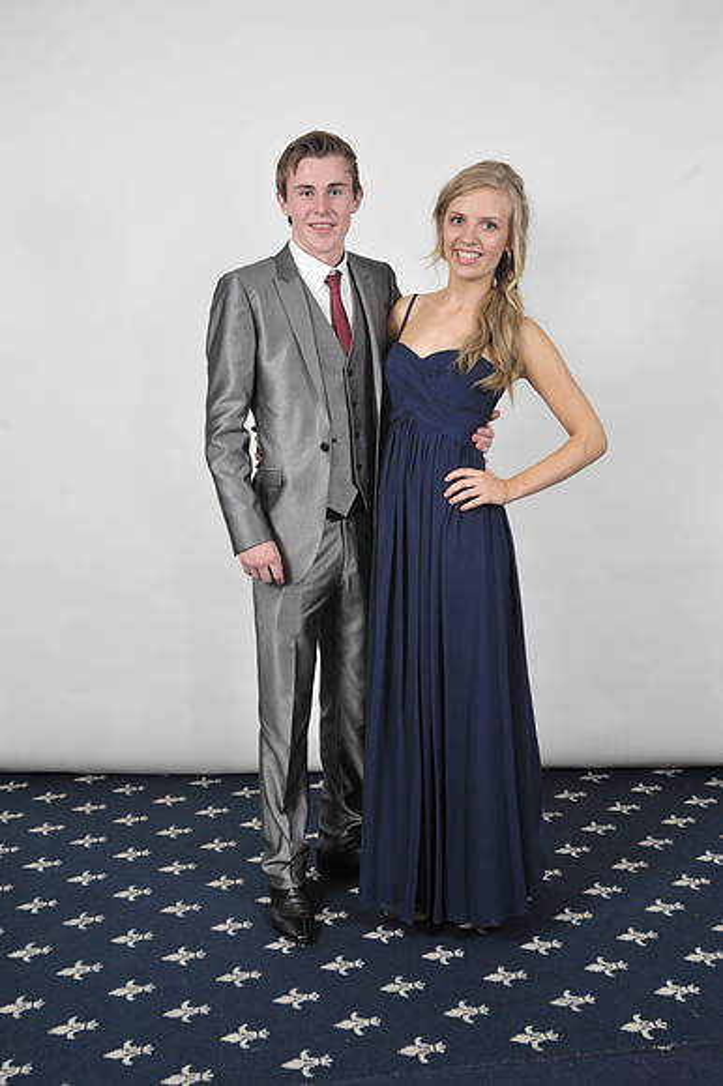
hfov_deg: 29.8
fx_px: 1357
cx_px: 362
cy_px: 543
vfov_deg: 43.6
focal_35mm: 45
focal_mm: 45
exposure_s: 1/160
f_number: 7.1
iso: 1000
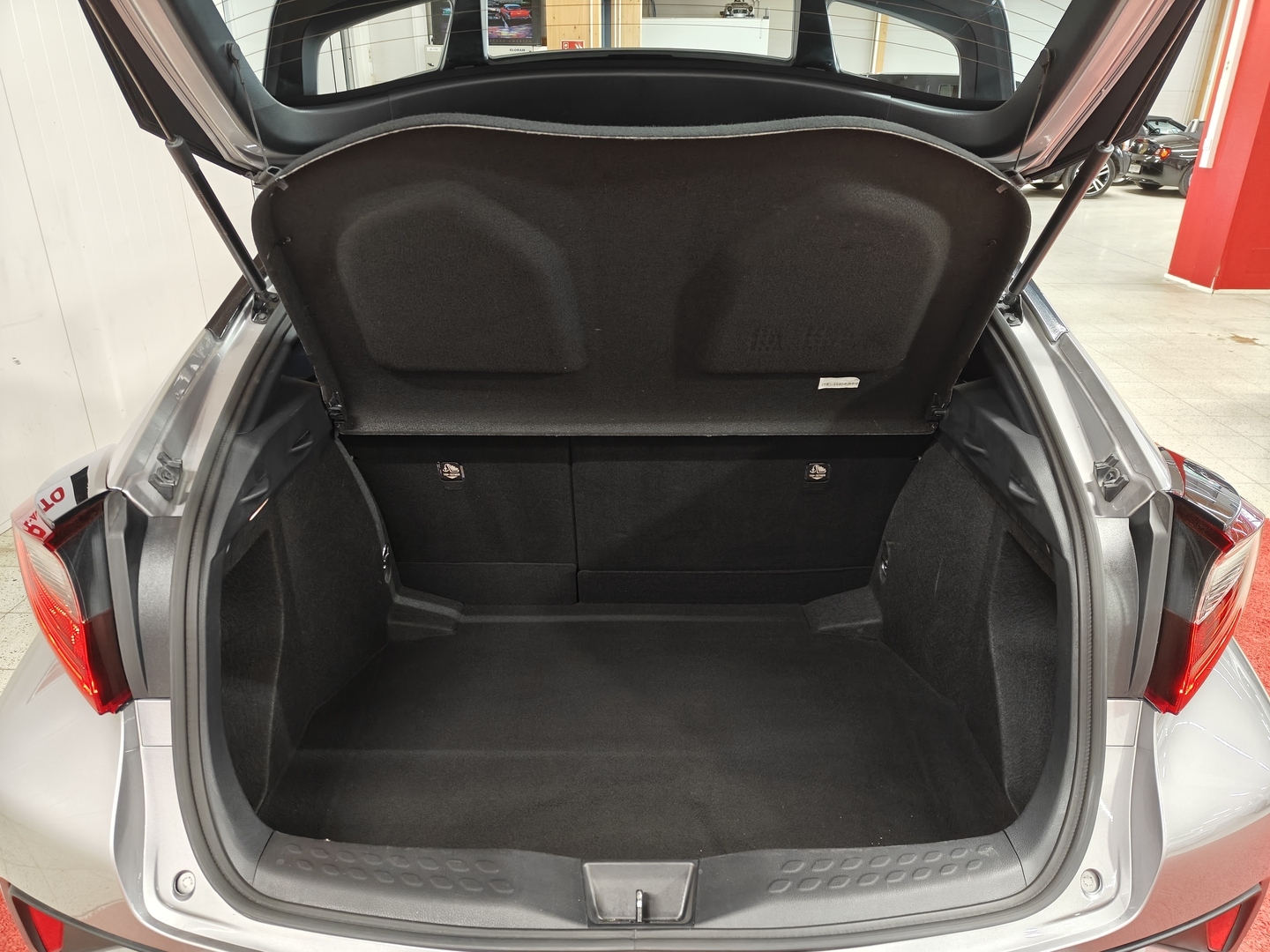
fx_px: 881
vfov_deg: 56.8
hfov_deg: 71.6
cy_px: 476
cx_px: 635
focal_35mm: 24
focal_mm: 5.59
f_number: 1.8
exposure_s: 1/49
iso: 160
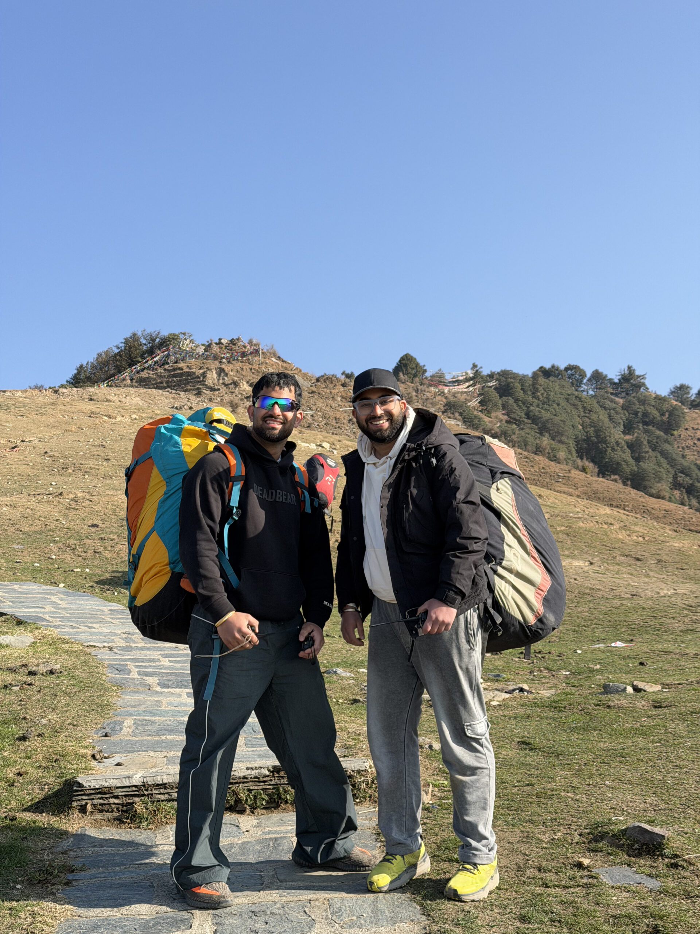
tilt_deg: +12.9
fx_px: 1294
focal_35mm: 48
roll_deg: +1.8
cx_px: 350
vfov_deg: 39.7
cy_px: 467
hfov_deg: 30.3
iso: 64
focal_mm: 6.76
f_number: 1.78
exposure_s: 1/2865
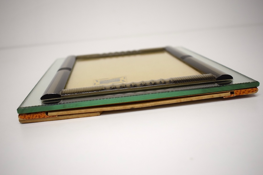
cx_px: 132
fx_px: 296
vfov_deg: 33.0
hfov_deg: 47.9
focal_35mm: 40
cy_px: 88
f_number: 5
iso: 800
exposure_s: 1/125
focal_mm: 27
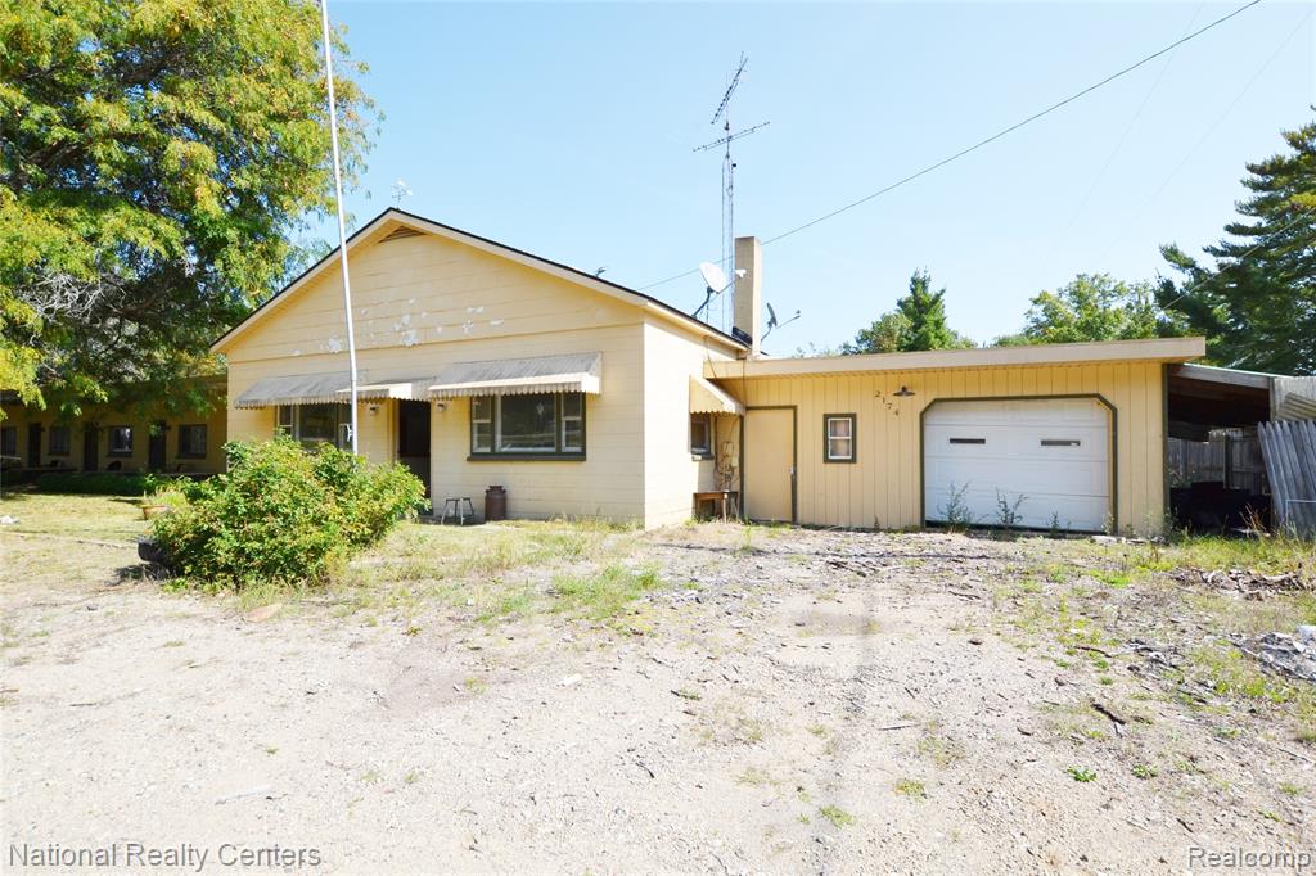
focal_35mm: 18
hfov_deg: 90.0
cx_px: 658
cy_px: 438
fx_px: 658
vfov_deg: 67.3
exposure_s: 1/250
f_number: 8
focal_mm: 12
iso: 100
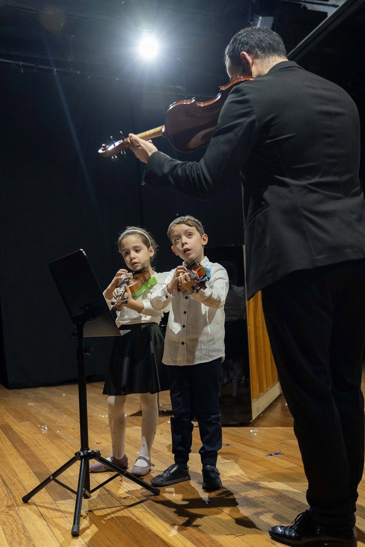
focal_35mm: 40
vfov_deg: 48.5
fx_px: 608
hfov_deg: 33.4
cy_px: 274
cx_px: 182
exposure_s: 1/100
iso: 4000
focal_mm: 40
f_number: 4
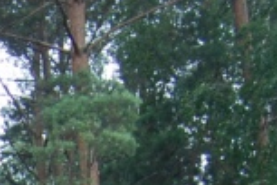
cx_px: -457
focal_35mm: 281
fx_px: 2162
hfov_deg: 6.8
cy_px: 658
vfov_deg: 4.6
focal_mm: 24
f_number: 5
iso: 200
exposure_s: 1/100
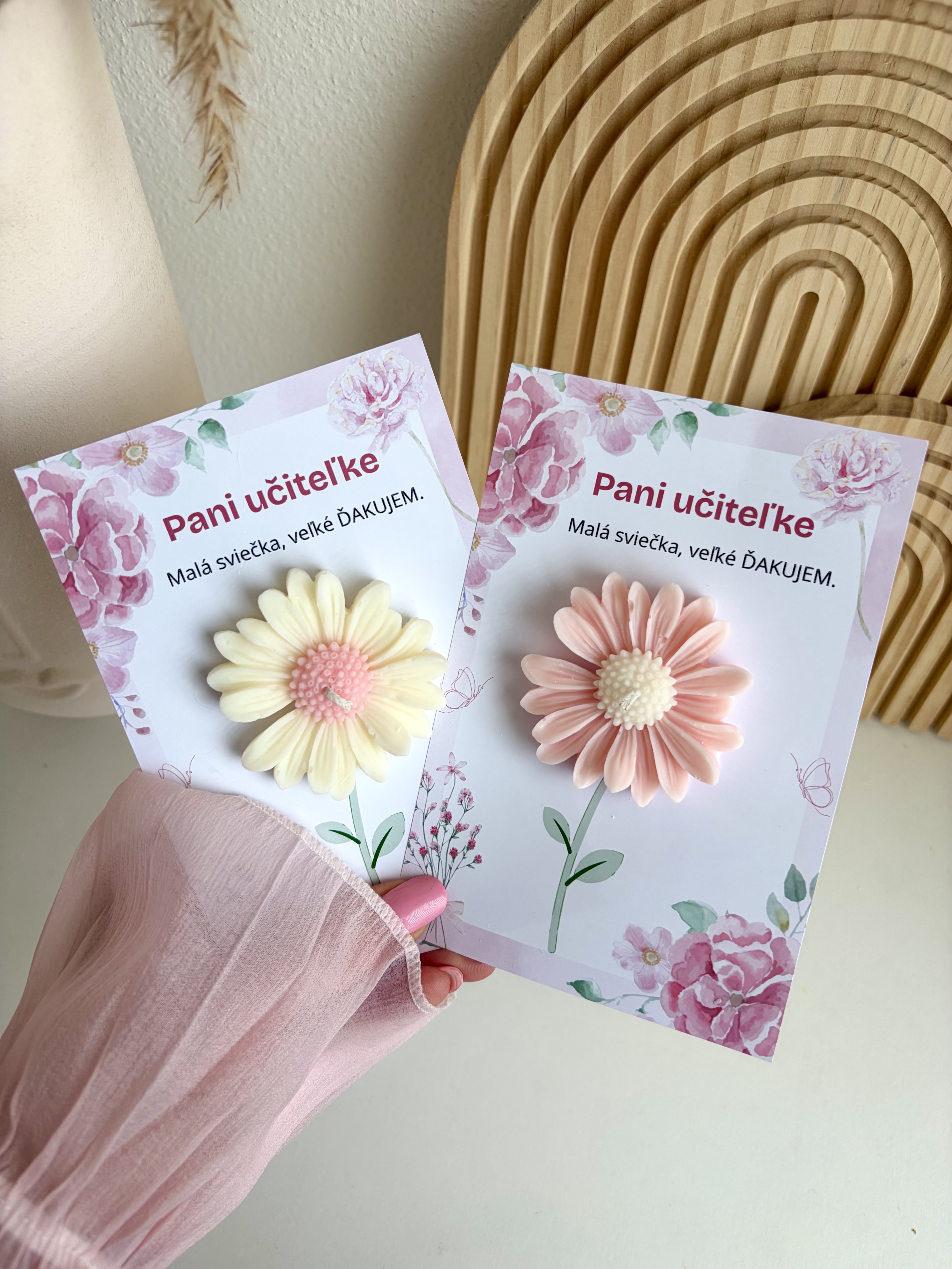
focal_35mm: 26
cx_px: 476
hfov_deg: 53.1
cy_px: 634
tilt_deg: -57.5
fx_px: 953
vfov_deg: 67.3
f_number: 1.6
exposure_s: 1/122
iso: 32
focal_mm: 5.96
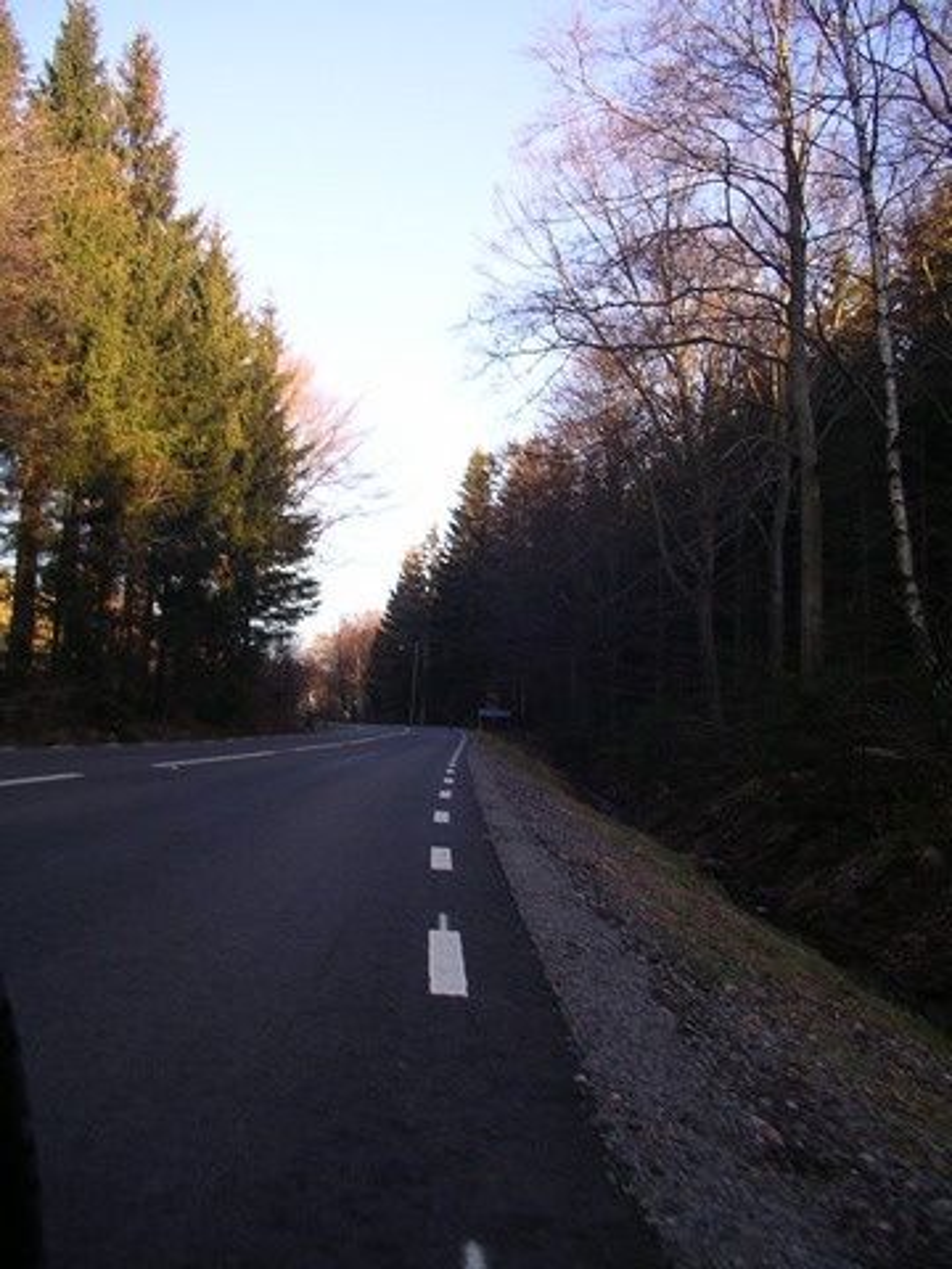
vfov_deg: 50.1
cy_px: 634
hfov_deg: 38.7
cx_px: 476
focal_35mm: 37
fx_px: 1357
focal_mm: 5.7
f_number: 2.8
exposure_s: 1/125
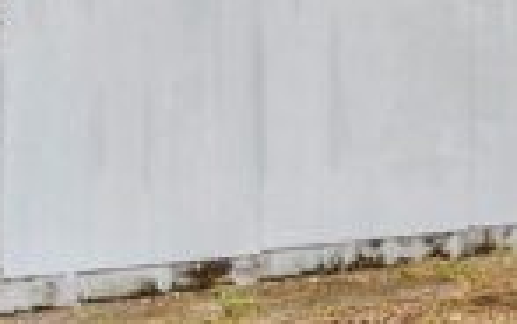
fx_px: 1170
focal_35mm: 83
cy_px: 116
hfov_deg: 17.8
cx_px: 1022
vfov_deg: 15.7
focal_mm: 16
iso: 400
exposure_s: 1/200
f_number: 11
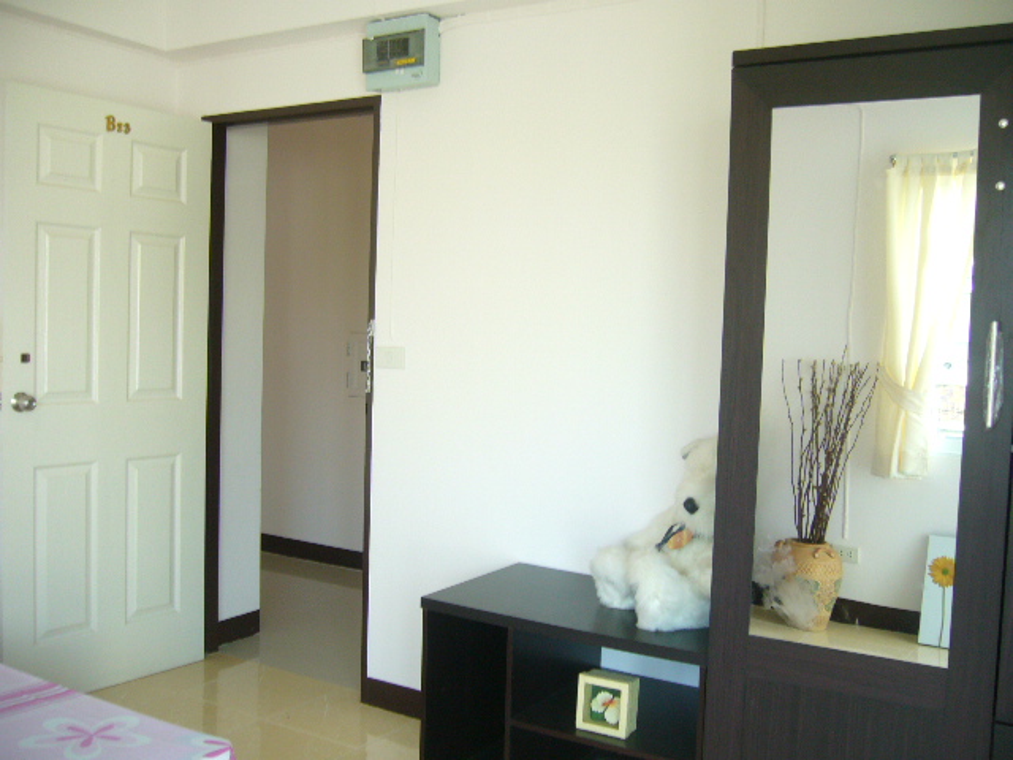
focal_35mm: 35
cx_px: 506
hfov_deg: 52.6
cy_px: 380
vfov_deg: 40.7
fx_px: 1024
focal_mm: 5.8
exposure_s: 1/40
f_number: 2.8
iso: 100
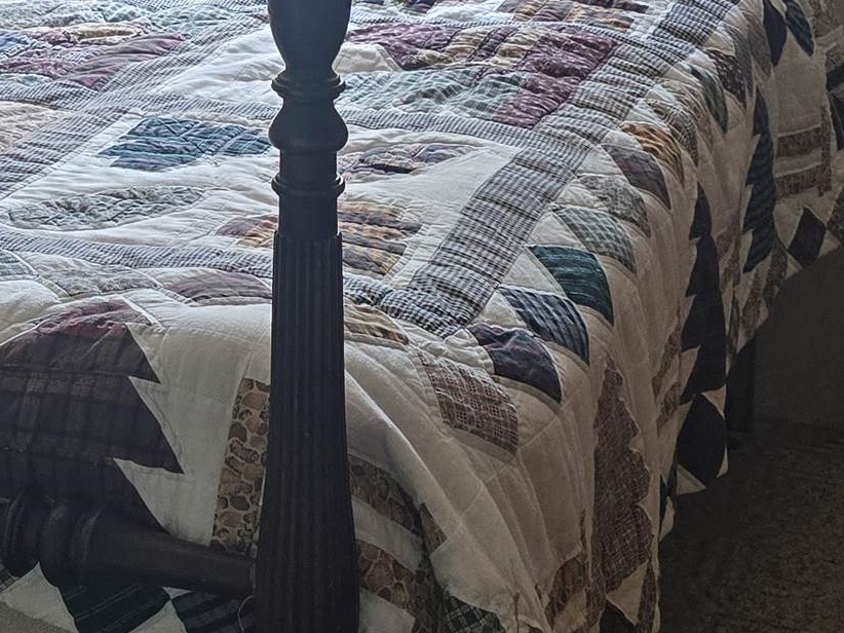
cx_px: 24
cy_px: -40
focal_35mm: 86
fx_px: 2096
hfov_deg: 22.0
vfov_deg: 16.7
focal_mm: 6.3
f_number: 1.7
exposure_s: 1/120
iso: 160
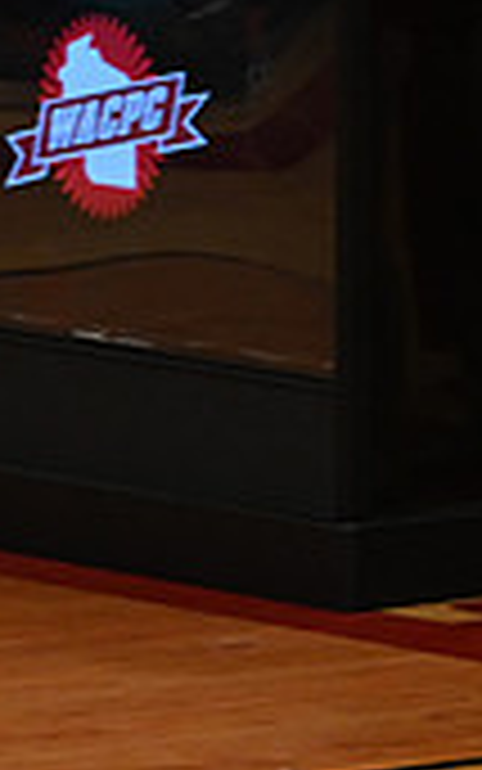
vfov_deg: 2.8
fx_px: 15750
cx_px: 1257
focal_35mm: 750
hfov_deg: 1.7
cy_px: -83
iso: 3200
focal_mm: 145
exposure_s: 1/250
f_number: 4
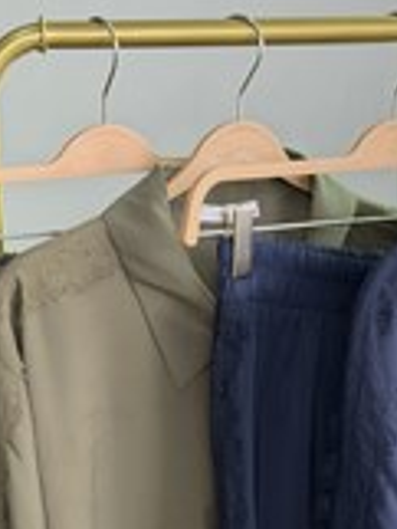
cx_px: 256
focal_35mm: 123
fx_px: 1878
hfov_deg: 12.1
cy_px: 540
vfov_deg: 15.7
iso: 125
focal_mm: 6.76
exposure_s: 1/100
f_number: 1.78
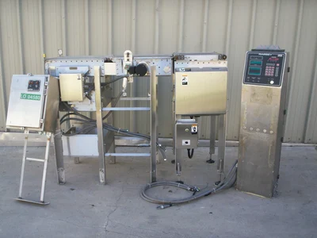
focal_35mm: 36
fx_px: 330
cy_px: 119
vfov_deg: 39.7
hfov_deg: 51.4
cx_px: 158
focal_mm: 5.9
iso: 100
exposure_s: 1/132
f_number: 4.5
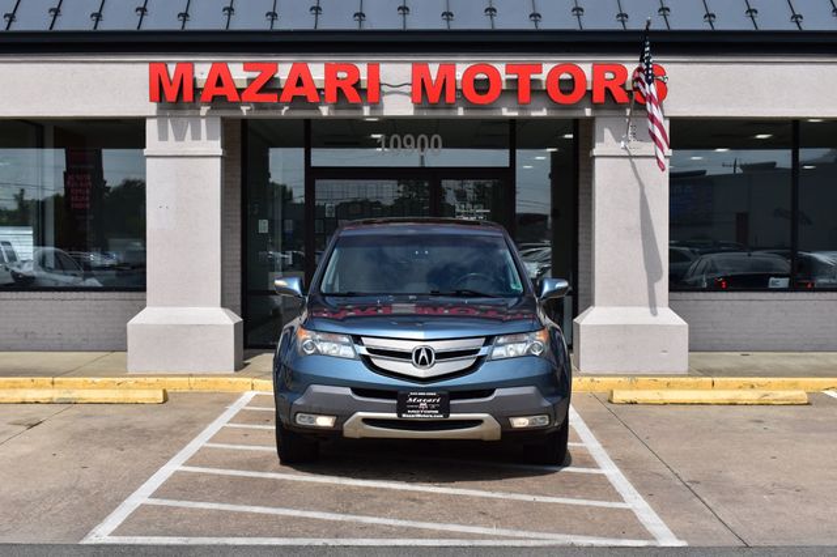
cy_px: 278
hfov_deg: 41.1
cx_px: 418
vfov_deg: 28.0
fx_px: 1115
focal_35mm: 48
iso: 220
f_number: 11
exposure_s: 1/500
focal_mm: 32
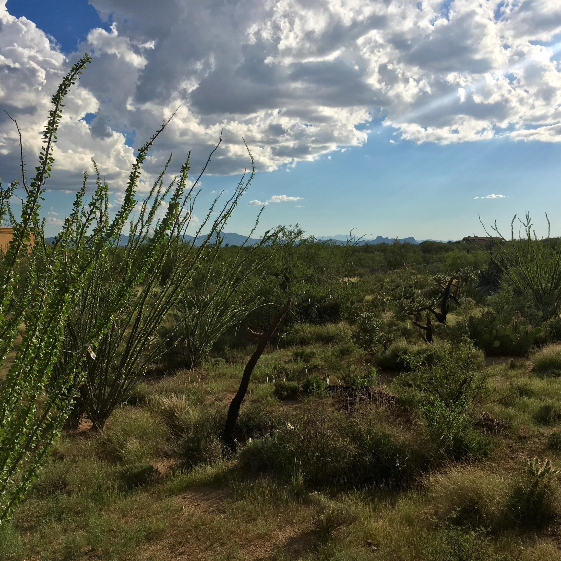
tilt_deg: -1.1
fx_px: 642
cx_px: 270
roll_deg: +1.9
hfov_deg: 47.2
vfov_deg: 47.2
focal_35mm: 35
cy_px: 284
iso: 25
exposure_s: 1/3497
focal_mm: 4.15
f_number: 2.2
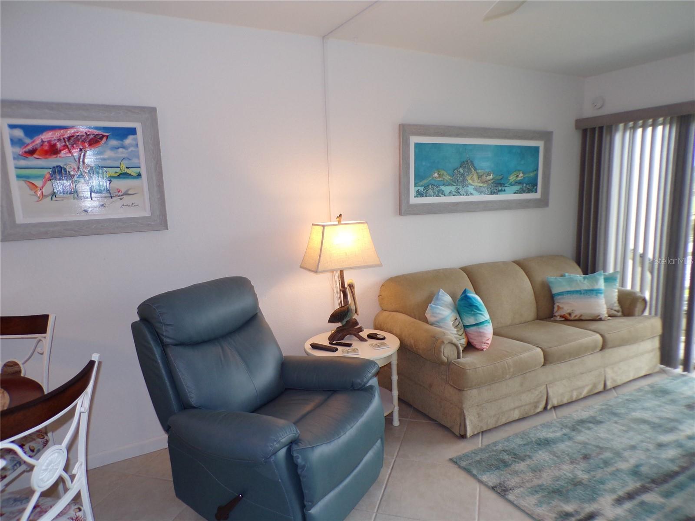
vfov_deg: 56.8
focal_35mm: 24
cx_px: 348
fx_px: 482
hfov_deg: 71.6
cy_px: 260
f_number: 3
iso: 141
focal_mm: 4.3
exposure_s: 1/34
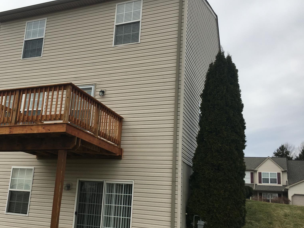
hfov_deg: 47.1
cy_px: 125
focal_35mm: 39
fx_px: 342
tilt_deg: +13.3
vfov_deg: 36.8
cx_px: 102
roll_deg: -3.9
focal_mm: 4.15
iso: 25
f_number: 2.2
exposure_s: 1/1304
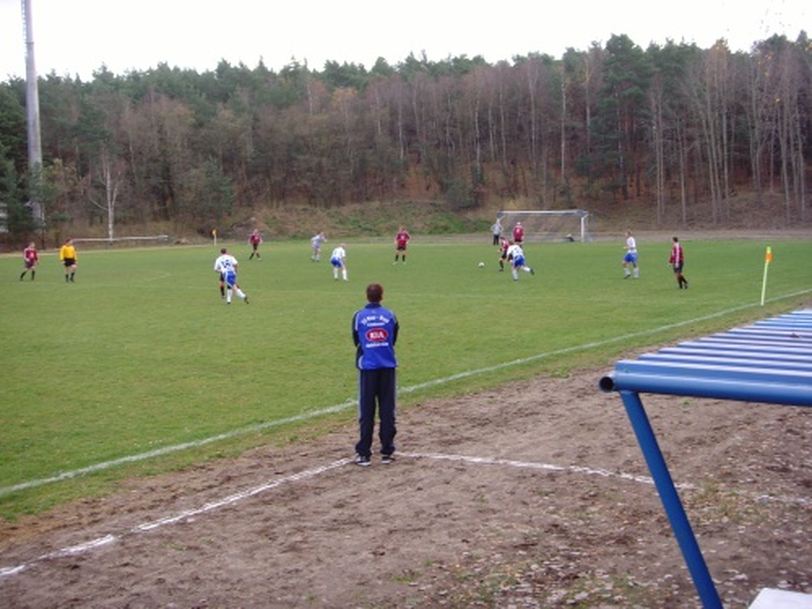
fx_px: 1173
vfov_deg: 29.1
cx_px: 406
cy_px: 304
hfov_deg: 38.2
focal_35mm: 50
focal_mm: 8.8
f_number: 3.8
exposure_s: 1/90
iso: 100
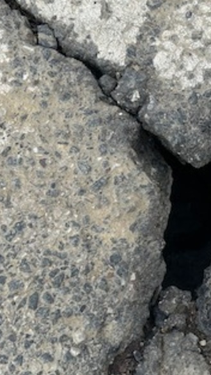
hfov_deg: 19.8
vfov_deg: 36.0
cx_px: 237
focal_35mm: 58
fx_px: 576
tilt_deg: -75.0
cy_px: 203
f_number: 1.5
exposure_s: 1/674
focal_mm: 5.7
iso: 50
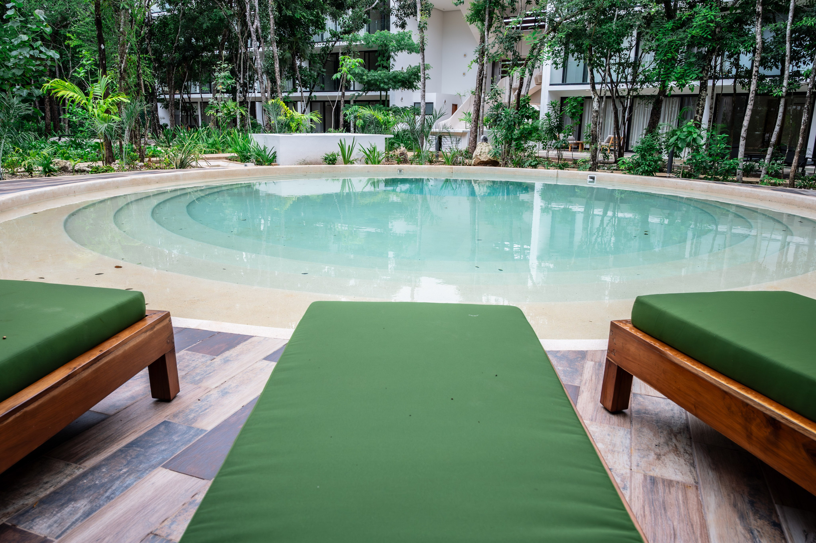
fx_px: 583
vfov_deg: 49.9
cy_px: 267
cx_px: 404
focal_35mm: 26
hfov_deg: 70.0
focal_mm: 24
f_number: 8
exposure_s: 1/160
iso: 200
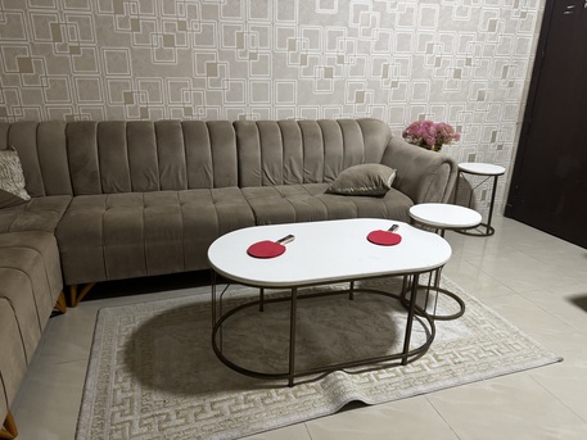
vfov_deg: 56.8
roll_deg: -0.3
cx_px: 294
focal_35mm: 24
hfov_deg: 71.6
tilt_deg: -19.3
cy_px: 220
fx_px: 407
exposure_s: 1/60
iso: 500
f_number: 1.78
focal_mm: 6.76
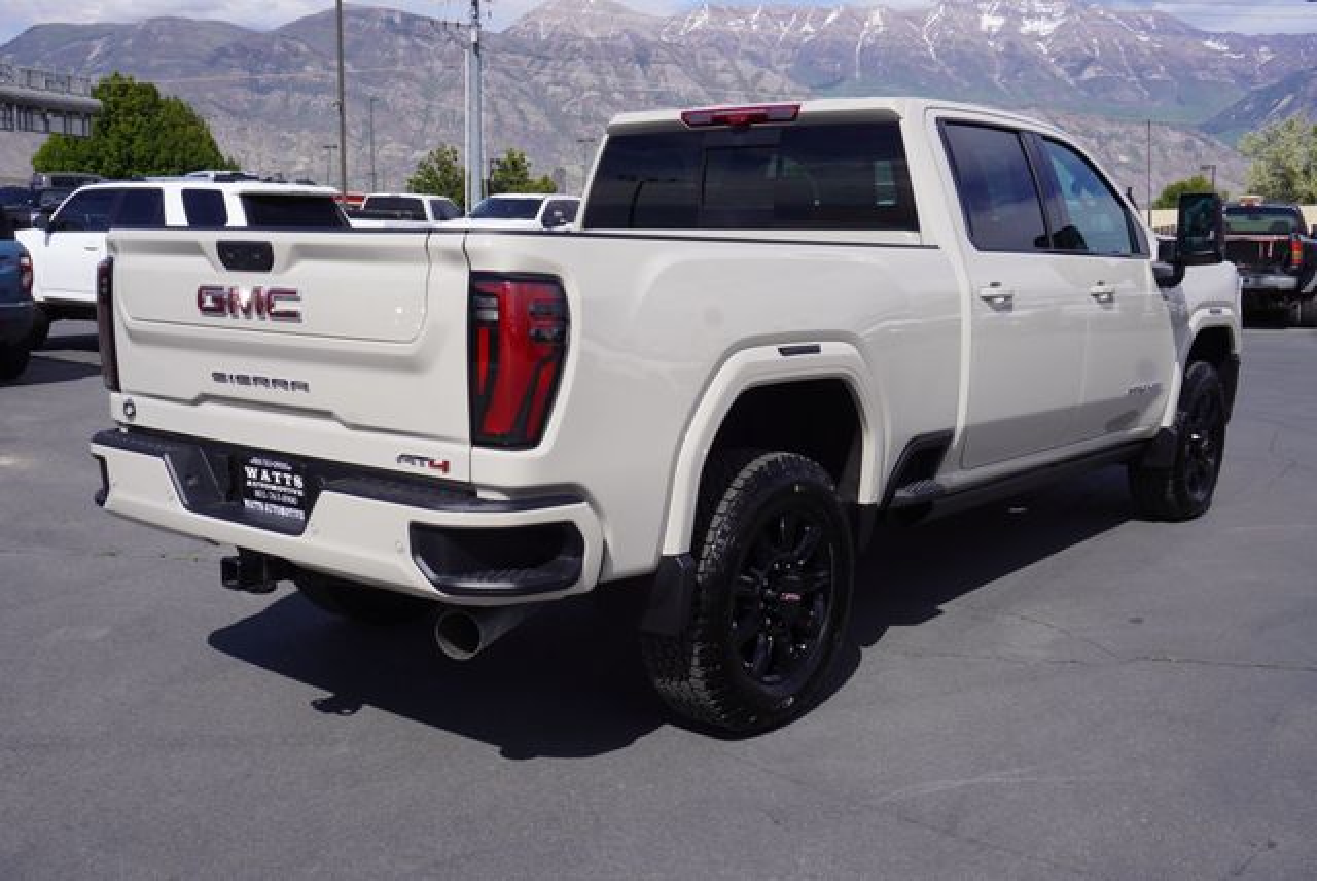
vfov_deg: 36.9
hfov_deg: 53.1
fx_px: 1318
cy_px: 440
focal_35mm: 36
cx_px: 658
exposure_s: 1/200
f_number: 11
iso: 100
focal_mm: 24
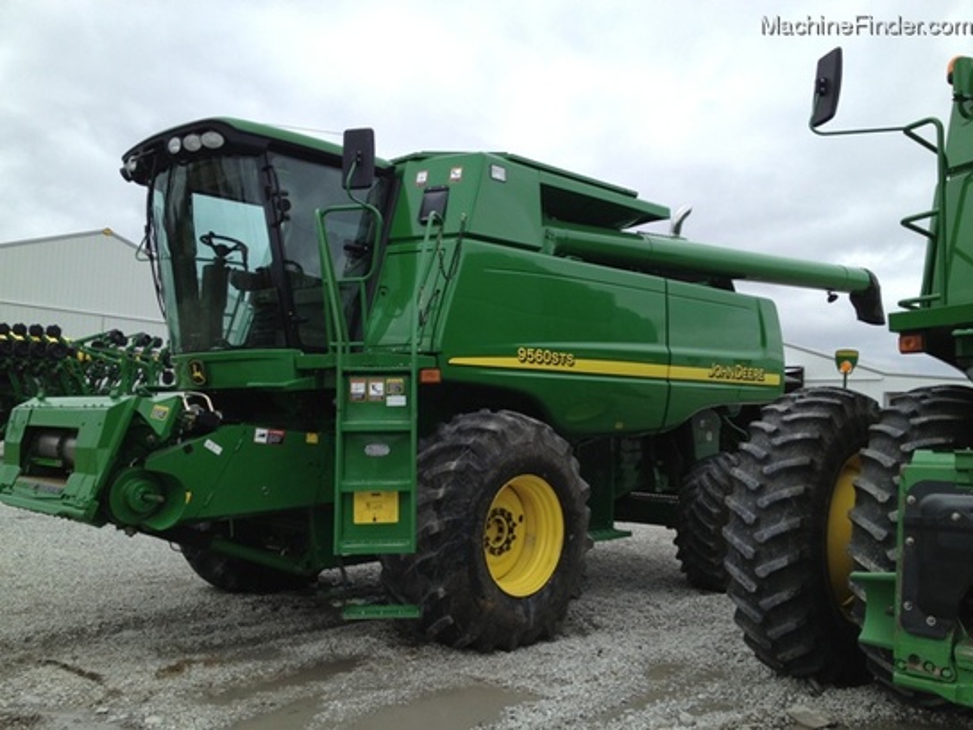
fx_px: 984
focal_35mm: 35
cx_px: 486
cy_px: 365
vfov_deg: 40.7
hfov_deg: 52.6
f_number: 2.4
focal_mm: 4.28
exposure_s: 1/1314
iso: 50
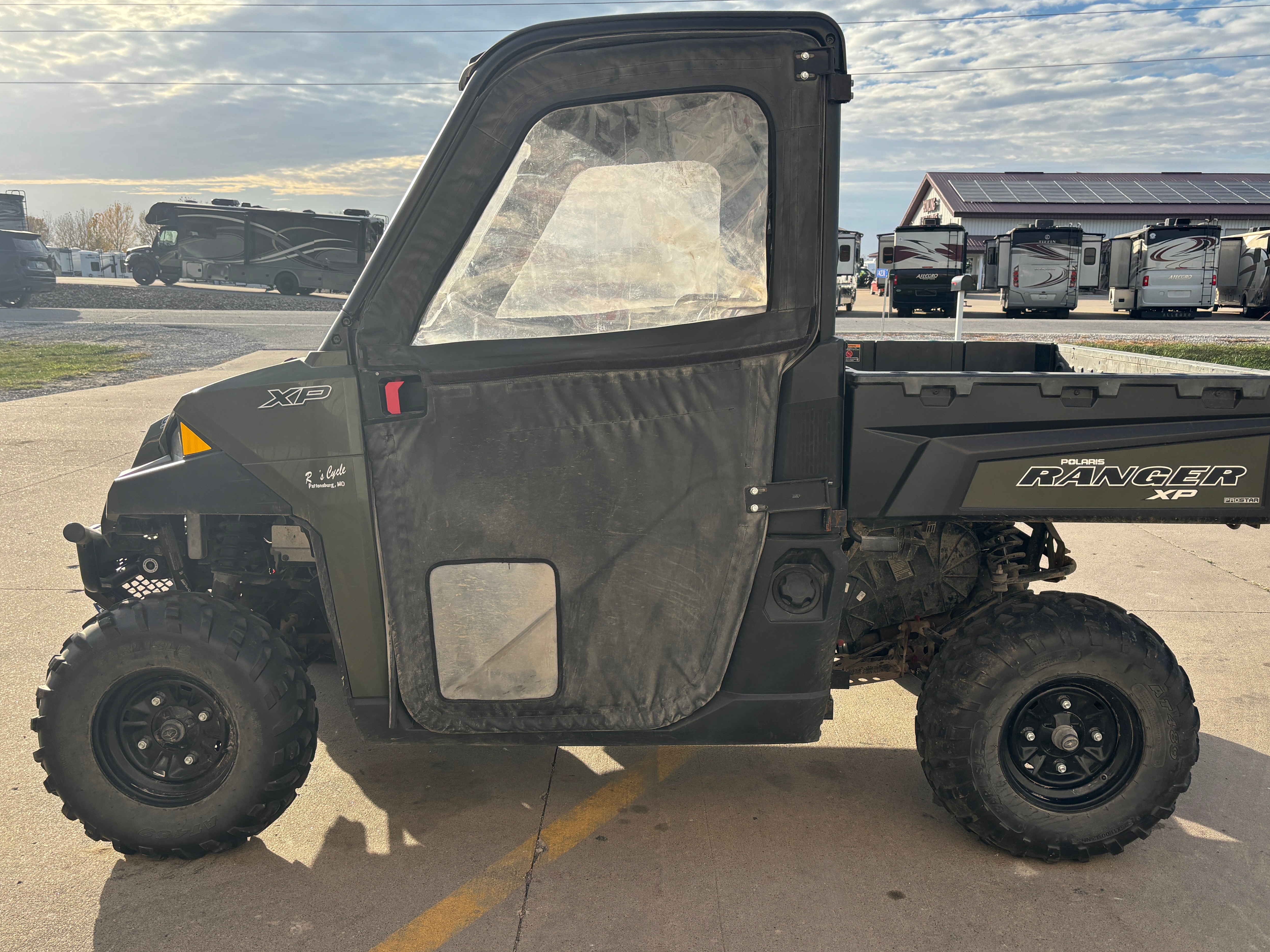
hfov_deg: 60.0
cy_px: 470
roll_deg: -1.2
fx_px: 1101
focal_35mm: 30
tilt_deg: -10.4
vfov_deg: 46.8
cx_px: 641
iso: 50
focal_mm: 5.96
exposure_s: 1/1949
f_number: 1.6
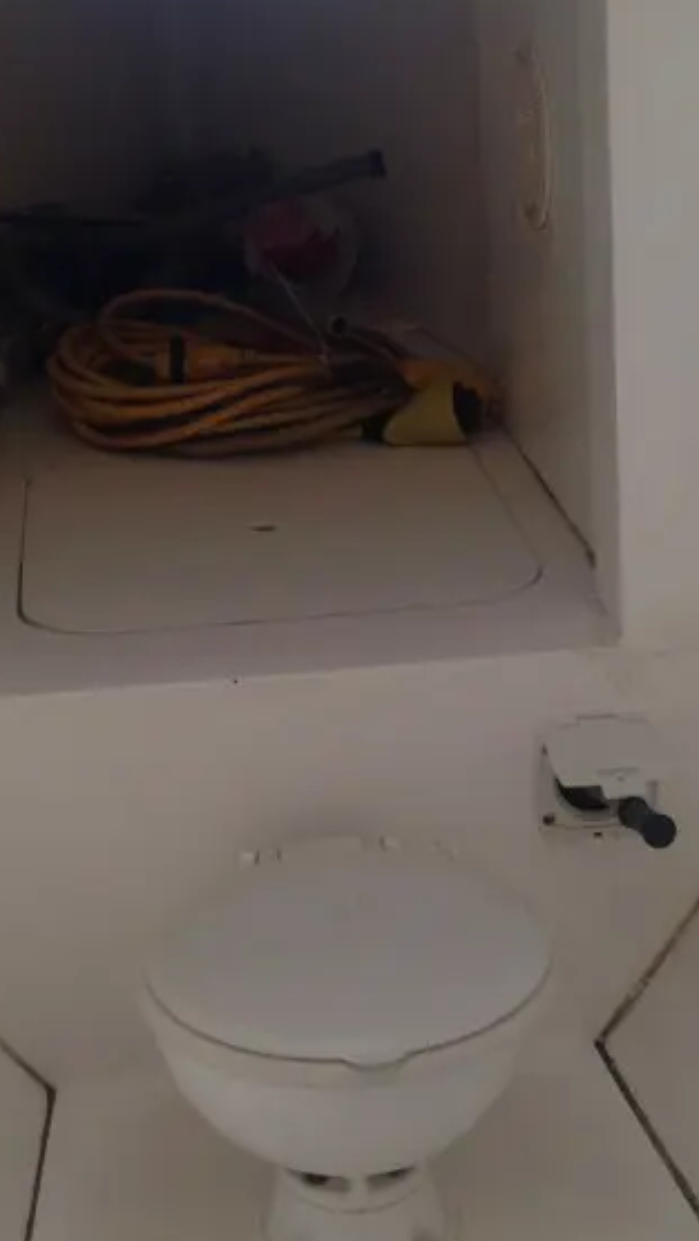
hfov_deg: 17.5
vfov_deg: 30.5
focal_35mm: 69
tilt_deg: -19.4
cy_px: 558
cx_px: 252
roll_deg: +0.6
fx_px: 2272
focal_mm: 4.12
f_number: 2.4
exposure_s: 1/120
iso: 80
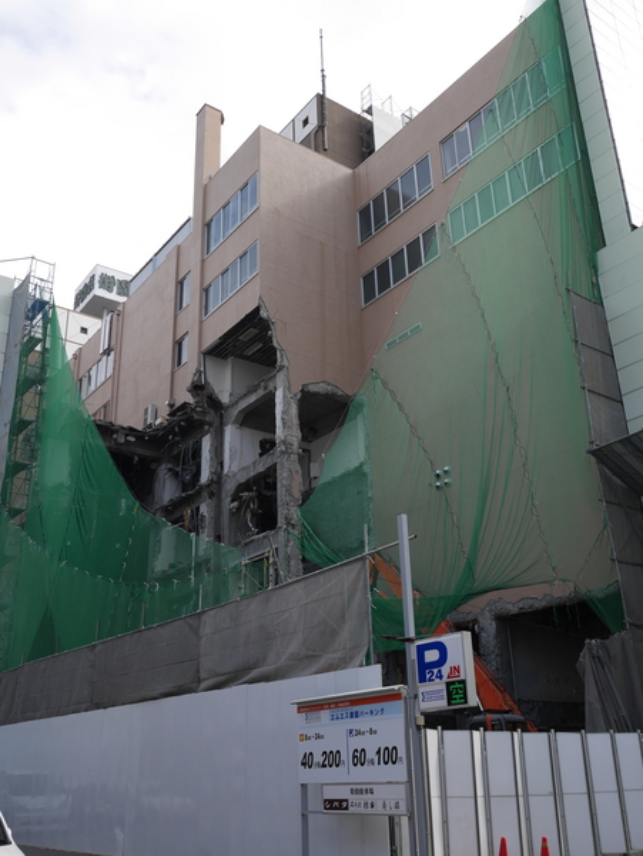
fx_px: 841
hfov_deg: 41.8
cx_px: 322
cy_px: 428
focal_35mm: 34
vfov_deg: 53.9
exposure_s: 1/320
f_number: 7.1
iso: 200
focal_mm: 17
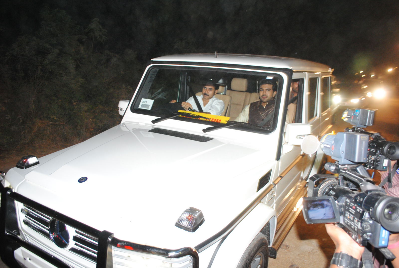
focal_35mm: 27
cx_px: 200
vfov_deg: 48.1
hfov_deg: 67.3
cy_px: 134
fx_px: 300
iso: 800
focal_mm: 18
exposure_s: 1/60
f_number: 5
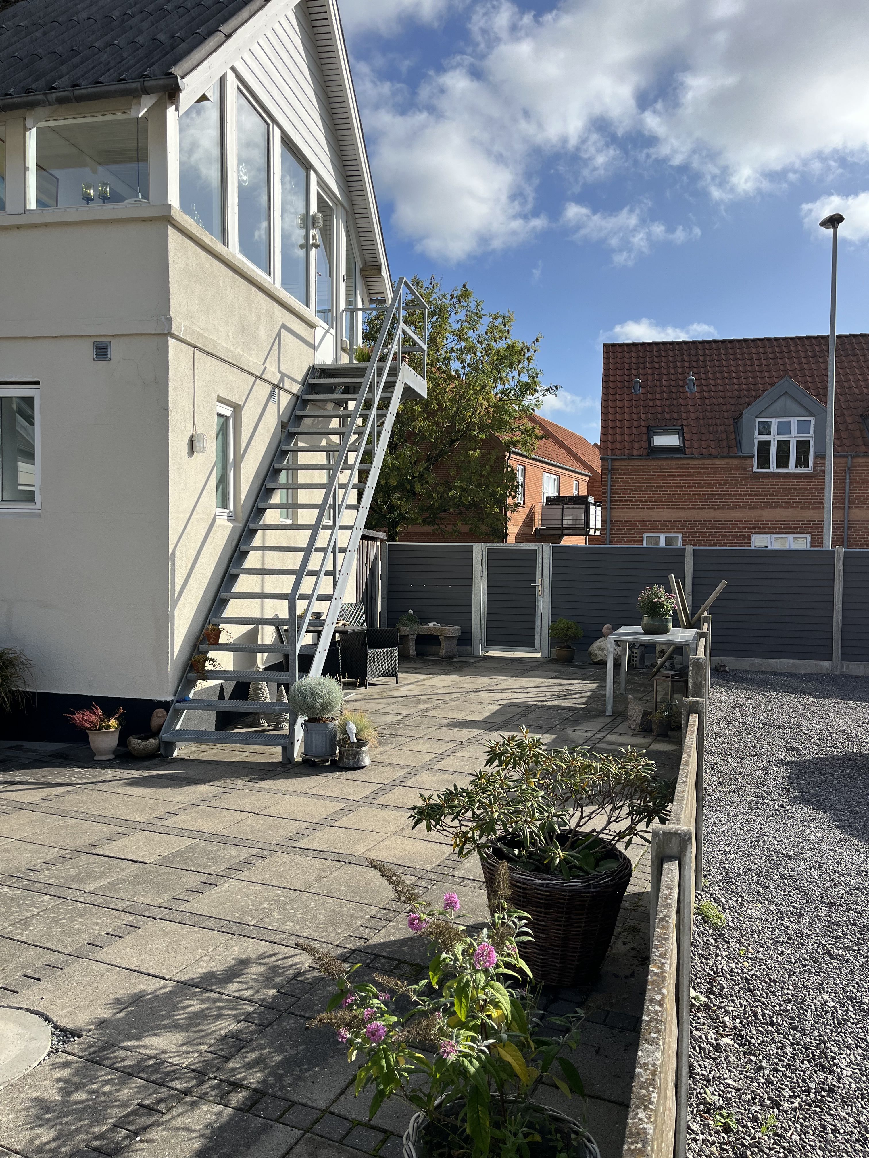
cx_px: 434
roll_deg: -0.3
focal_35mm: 26
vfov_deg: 67.3
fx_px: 870
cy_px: 579
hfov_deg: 53.1
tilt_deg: -2.1
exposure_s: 1/3876
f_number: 1.6
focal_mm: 5.1
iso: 50
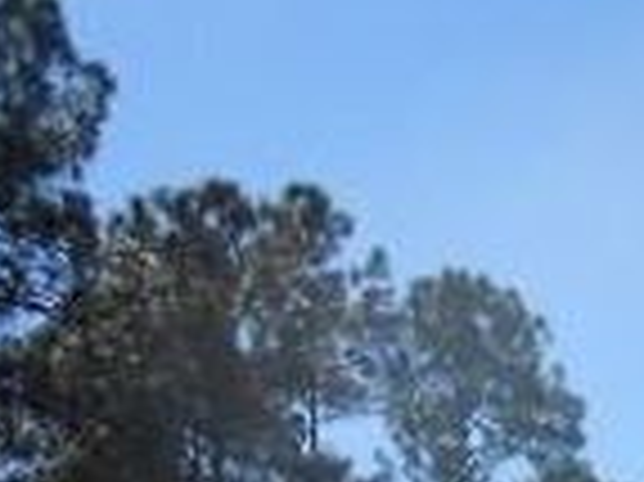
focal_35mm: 91
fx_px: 1692
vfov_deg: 14.5
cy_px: 831
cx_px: 991
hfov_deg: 18.8
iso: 80
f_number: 3.5
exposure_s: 1/1250
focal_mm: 4.6
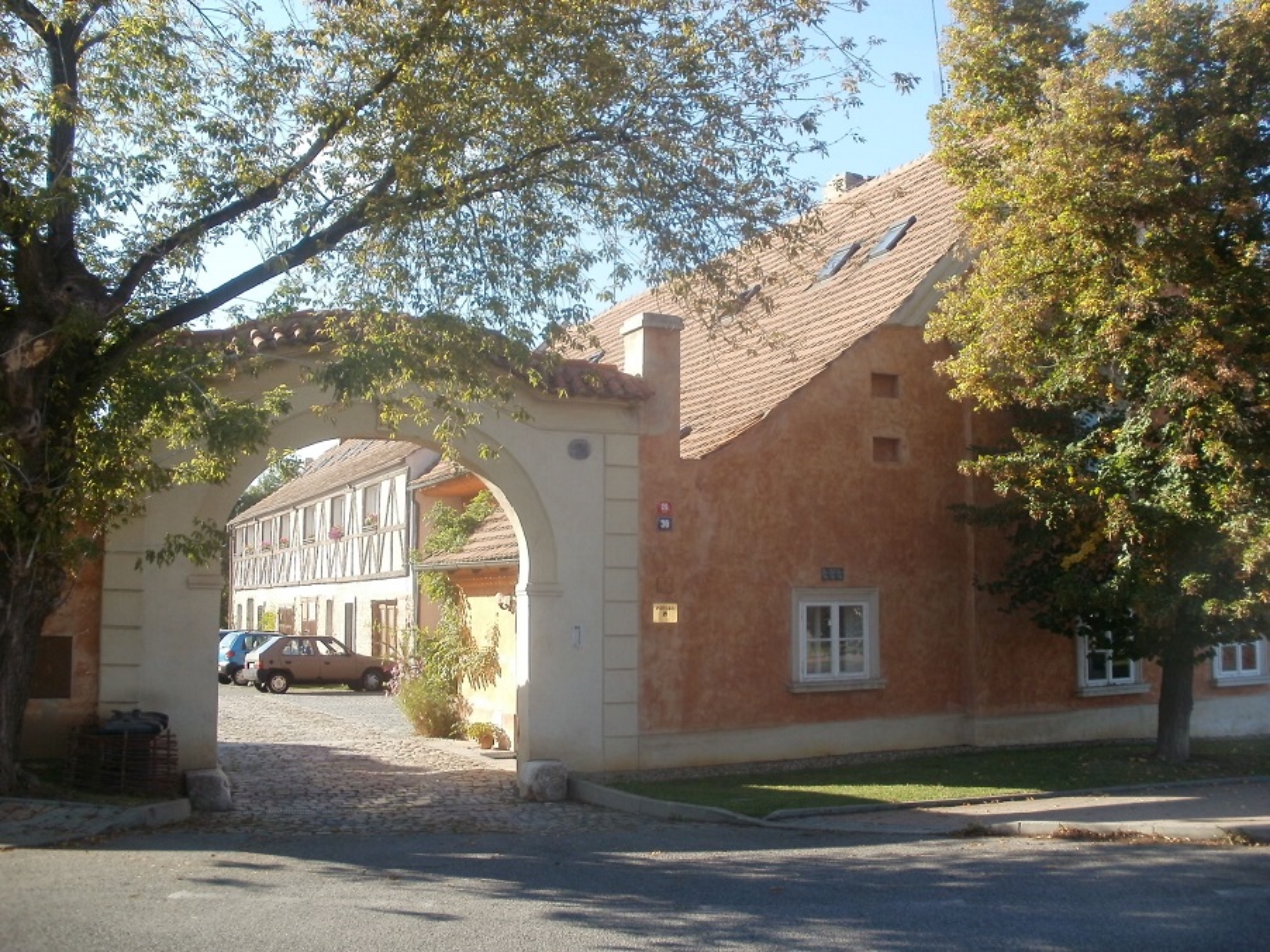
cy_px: 476
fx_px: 1320
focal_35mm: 36
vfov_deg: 39.6
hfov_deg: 51.4
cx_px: 635
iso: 100
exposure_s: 1/320
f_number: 3.5
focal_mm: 6.3
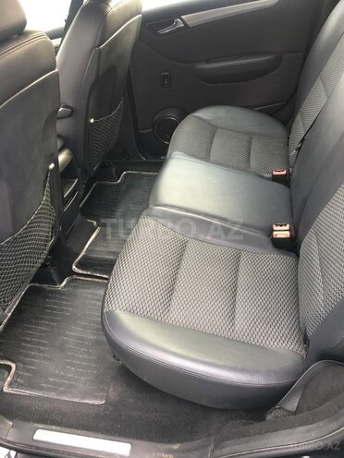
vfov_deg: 61.7
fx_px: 384
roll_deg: +9.3
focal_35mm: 29
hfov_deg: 48.2
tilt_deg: -37.0
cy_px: 229
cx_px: 172
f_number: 2.2
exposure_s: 1/17
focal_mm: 4.15
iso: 32
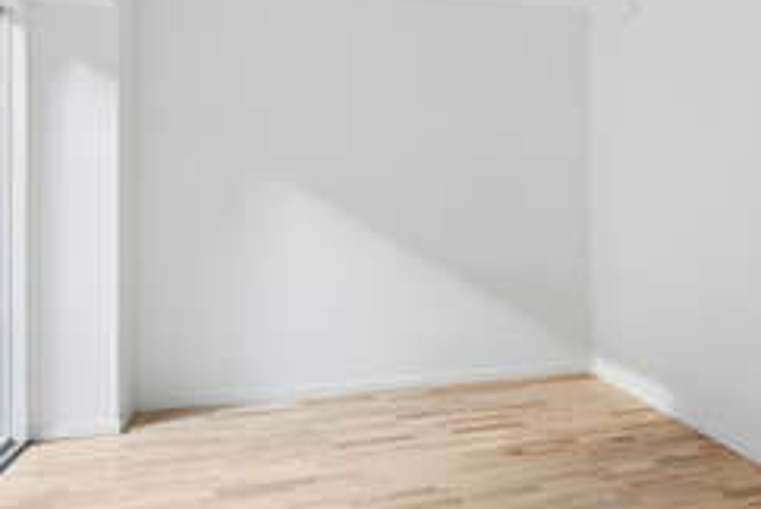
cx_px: 453
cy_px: 220
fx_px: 550
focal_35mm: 26
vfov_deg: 49.5
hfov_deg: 68.7
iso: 200
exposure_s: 1/15
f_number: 8
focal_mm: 10
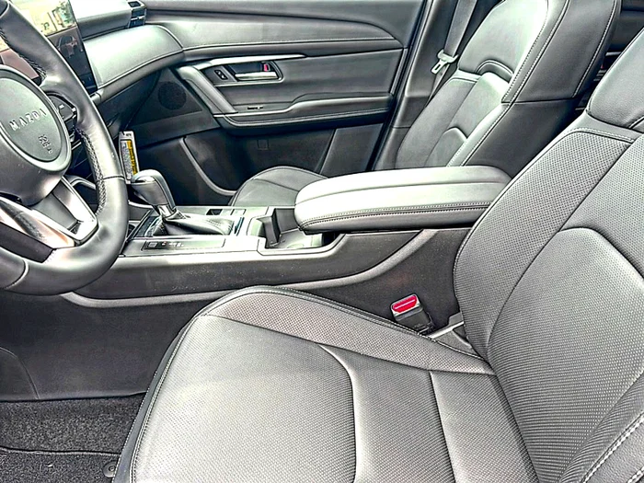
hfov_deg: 69.4
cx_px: 322
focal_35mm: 25
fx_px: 465
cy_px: 242
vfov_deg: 54.9
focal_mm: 6.86
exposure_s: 1/127
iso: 64
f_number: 1.78
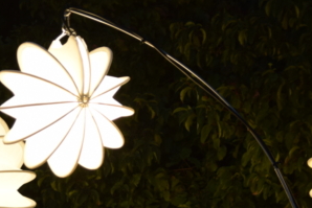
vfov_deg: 7.2
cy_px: 202
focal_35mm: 191
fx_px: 1656
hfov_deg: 10.7
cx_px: 62
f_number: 2.8
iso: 200
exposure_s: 1/40
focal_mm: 38
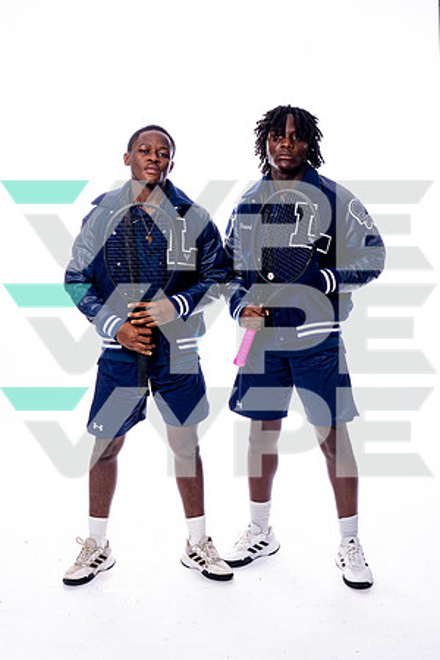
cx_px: 220
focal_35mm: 54
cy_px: 330
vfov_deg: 36.9
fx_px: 990
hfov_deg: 25.1
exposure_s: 1/250
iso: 400
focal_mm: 54
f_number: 8
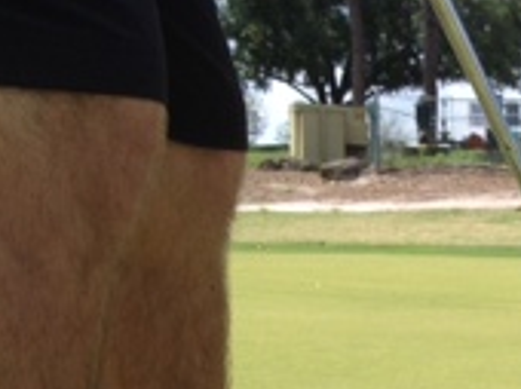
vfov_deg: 10.6
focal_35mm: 132
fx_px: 1984
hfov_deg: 14.2
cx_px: 714
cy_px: 659
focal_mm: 4.28
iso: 50
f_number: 2.4
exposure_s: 1/1200
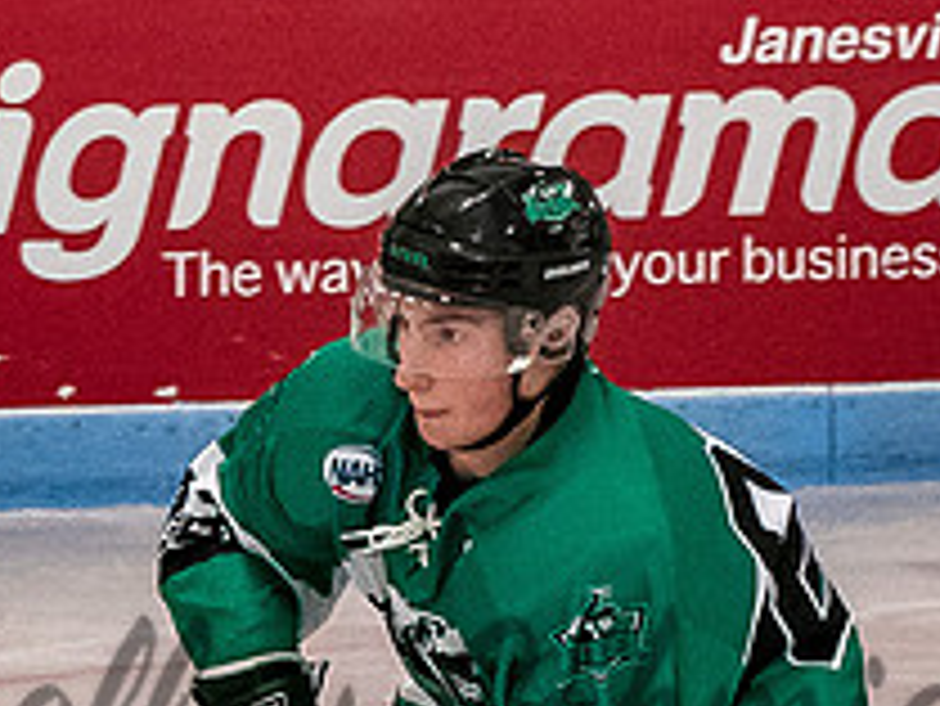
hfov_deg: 3.5
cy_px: 696
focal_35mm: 562
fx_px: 15270
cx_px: 437
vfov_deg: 2.6
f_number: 4
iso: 2500
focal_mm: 82
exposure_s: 1/800
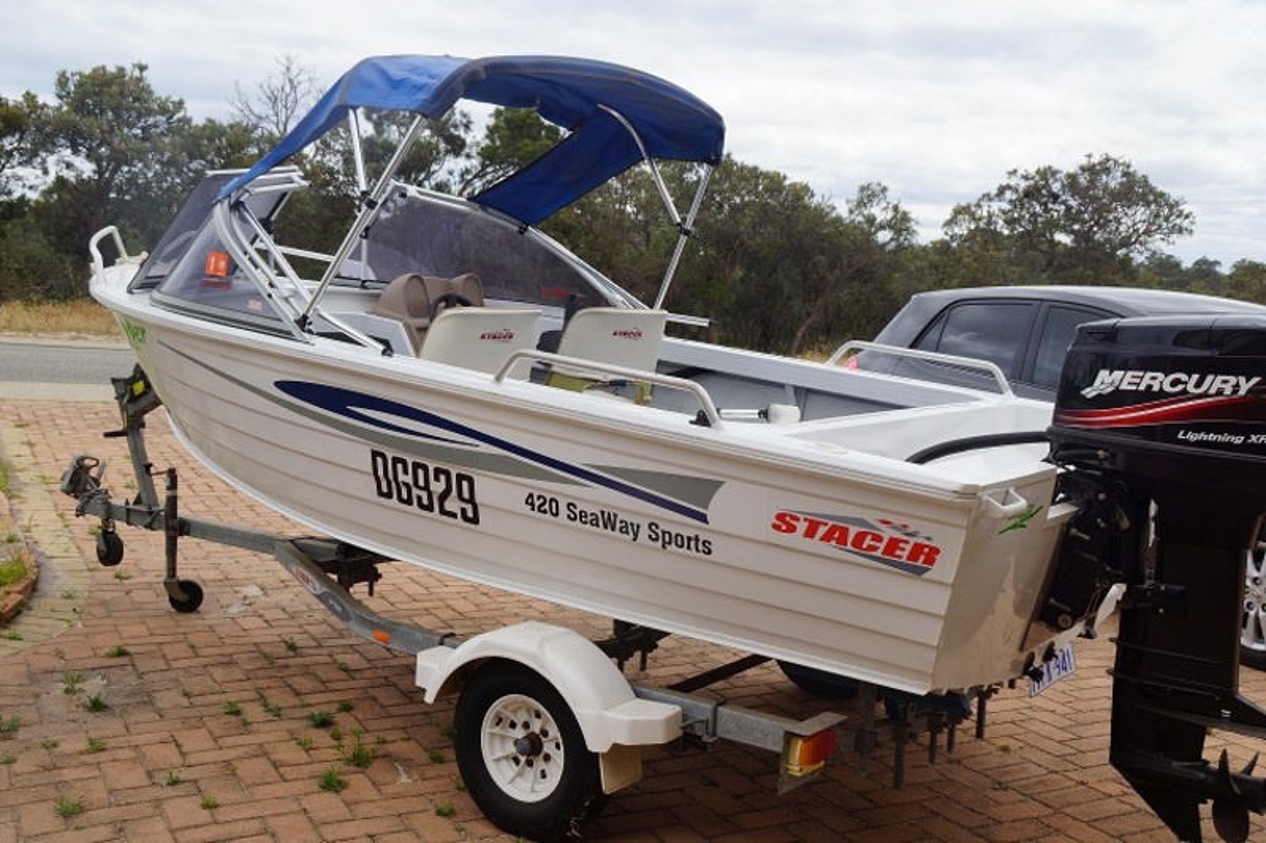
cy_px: 422
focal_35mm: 42
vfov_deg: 31.9
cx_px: 633
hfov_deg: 46.4
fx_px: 1477
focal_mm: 28
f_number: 13
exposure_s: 1/125
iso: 100
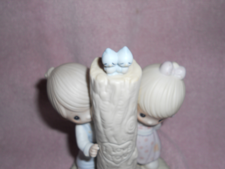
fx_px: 208
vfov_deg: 44.2
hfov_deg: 56.8
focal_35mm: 32
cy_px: 84
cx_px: 112
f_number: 8.8
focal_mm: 5.8
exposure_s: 1/25
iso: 80
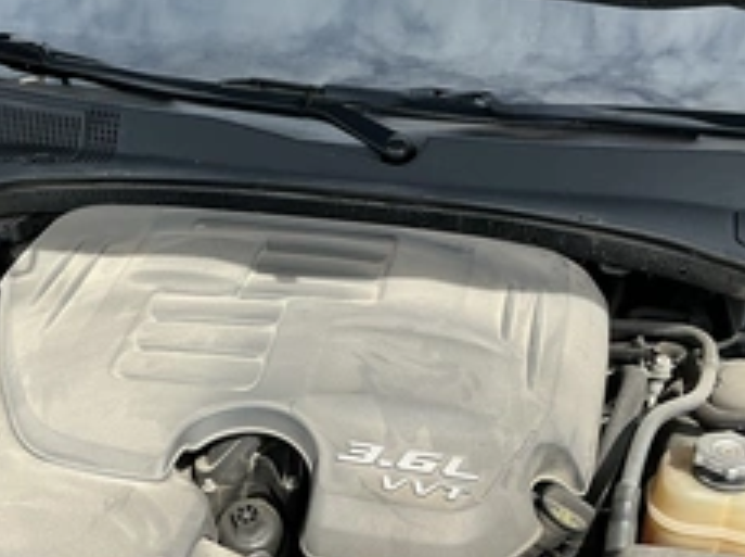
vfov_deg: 28.8
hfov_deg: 38.8
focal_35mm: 49
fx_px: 1053
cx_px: 306
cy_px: 463
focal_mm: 3
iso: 25
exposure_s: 1/700
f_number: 1.8
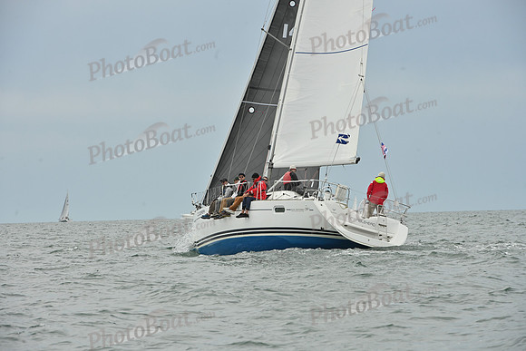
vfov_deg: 6.9
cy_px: 176
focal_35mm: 200
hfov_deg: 10.3
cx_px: 263
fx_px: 2923
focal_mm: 200
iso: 320
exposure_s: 1/1000
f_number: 10
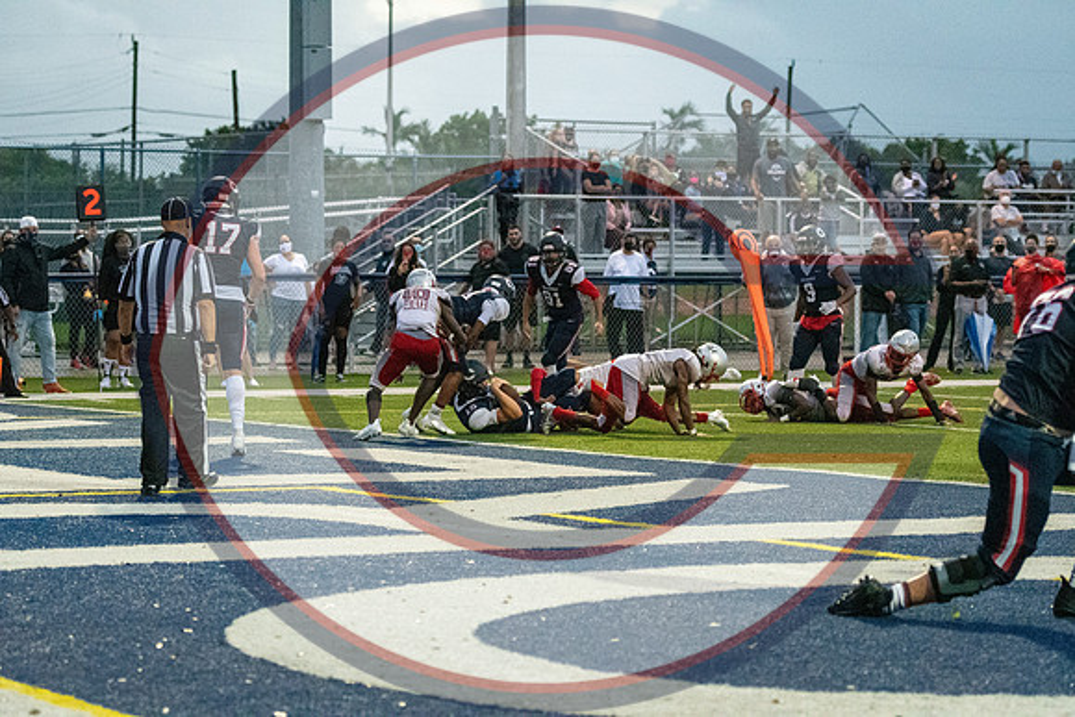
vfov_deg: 10.8
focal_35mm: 128
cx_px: 538
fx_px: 3808
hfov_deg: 16.1
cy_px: 358
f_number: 2.8
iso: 14400
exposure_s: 1/2500
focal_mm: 85
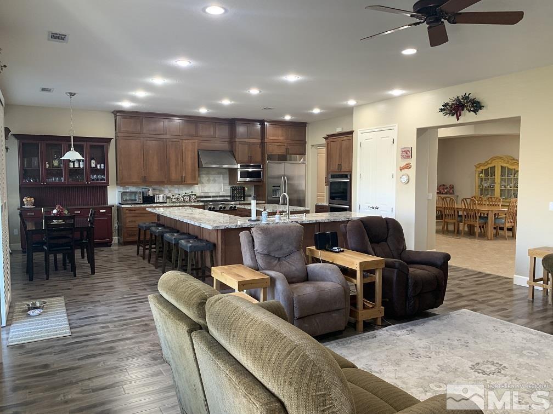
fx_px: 415
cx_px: 276
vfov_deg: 53.1
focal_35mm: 26
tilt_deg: -3.9
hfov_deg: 67.3
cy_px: 207
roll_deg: -0.1
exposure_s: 1/60
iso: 125
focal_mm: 4.25
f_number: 1.8
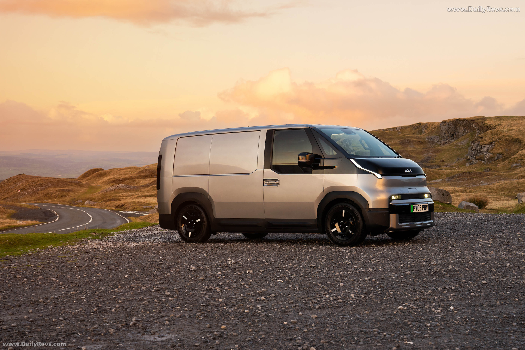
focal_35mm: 70
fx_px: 1021
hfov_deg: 28.8
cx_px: 262
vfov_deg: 19.5
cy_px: 175
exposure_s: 1/25
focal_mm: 70
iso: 400
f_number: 8
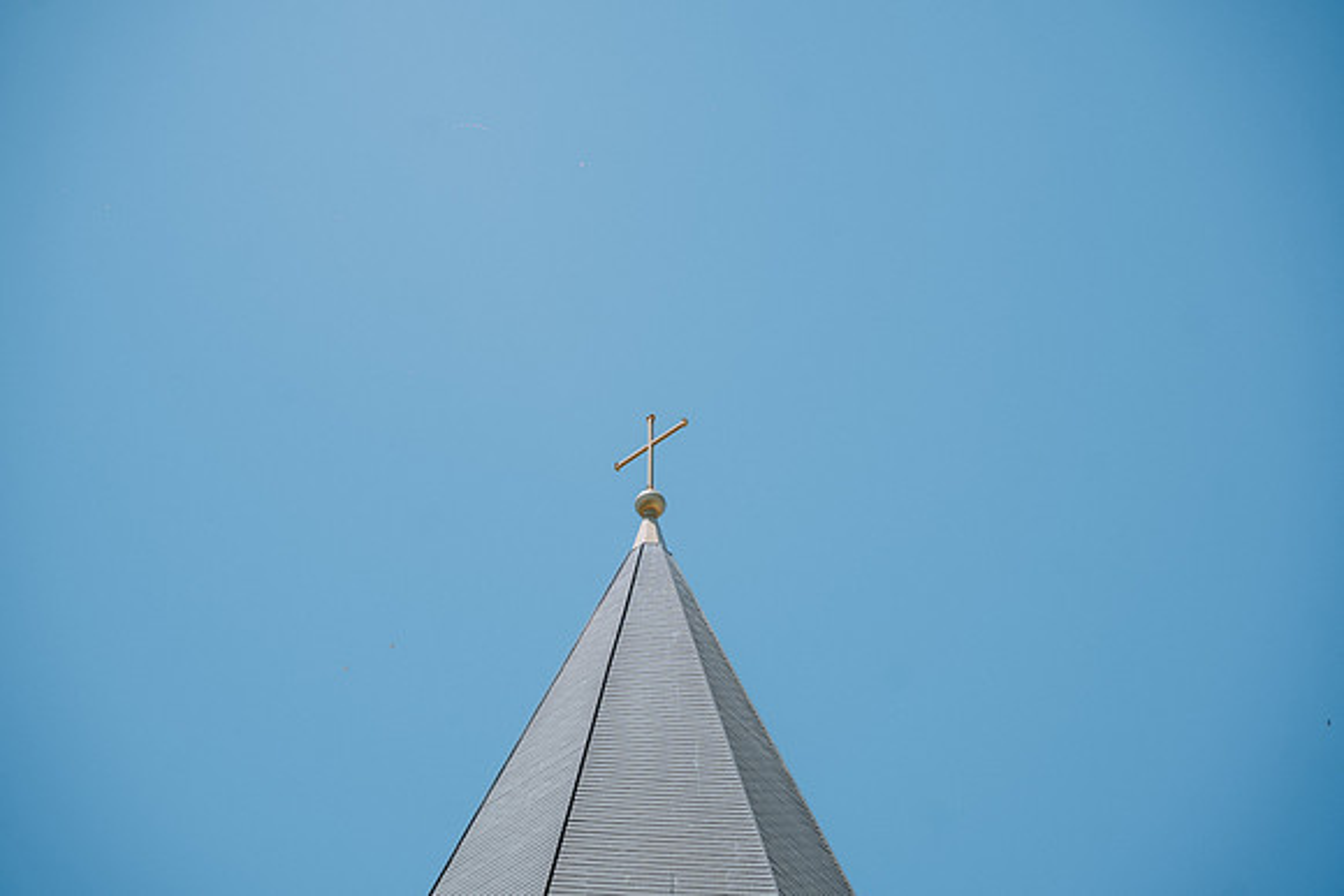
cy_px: 448
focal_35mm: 70
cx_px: 672
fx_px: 2614
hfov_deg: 28.8
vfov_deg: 19.5
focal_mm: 70
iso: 100
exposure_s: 1/1000
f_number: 4
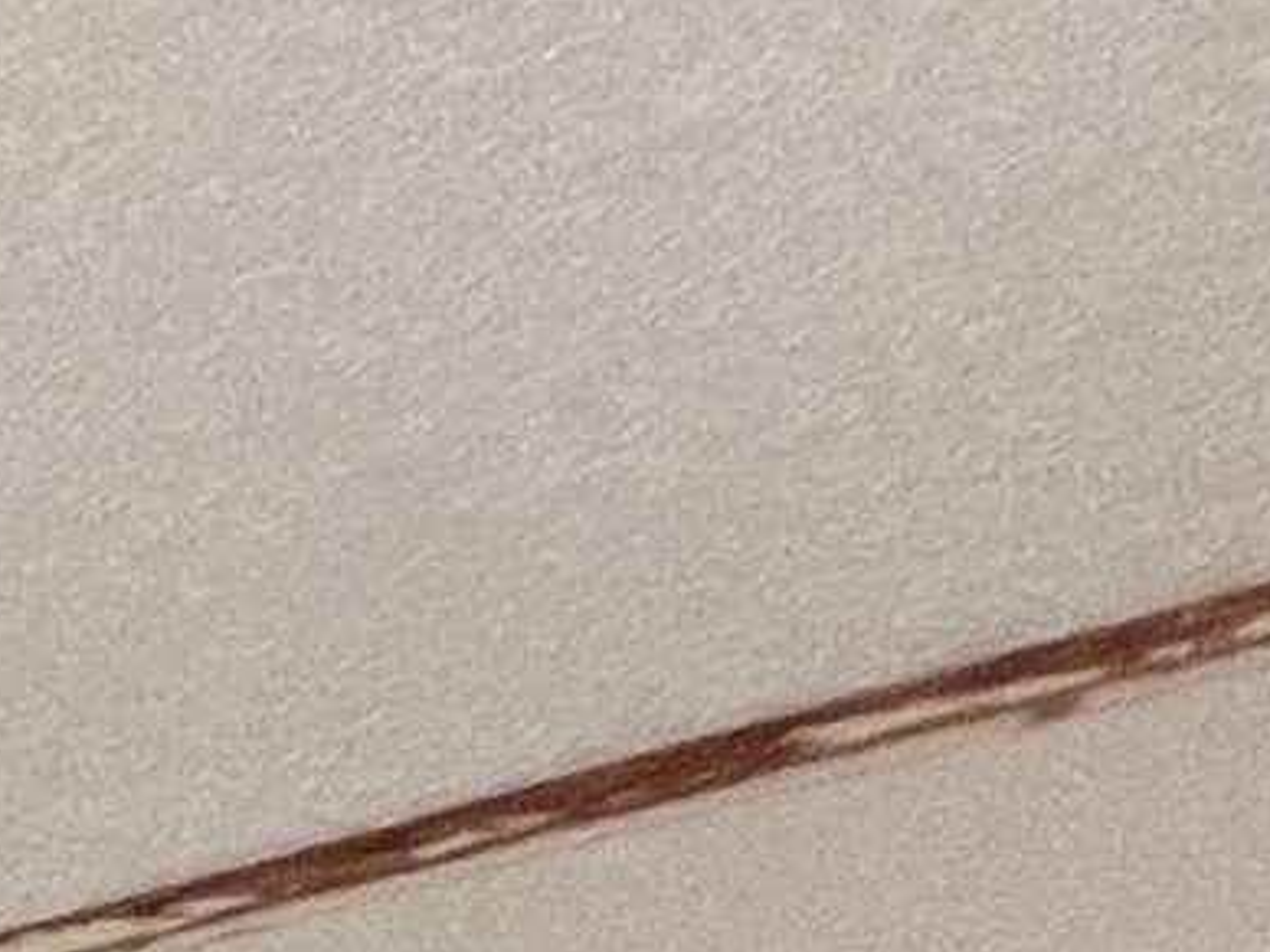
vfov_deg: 8.7
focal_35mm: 103
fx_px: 3779
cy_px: 3550
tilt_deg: -15.7
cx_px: -3195
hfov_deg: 9.5
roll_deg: -0.7
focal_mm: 1.57
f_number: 1.8
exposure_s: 1/99
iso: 160
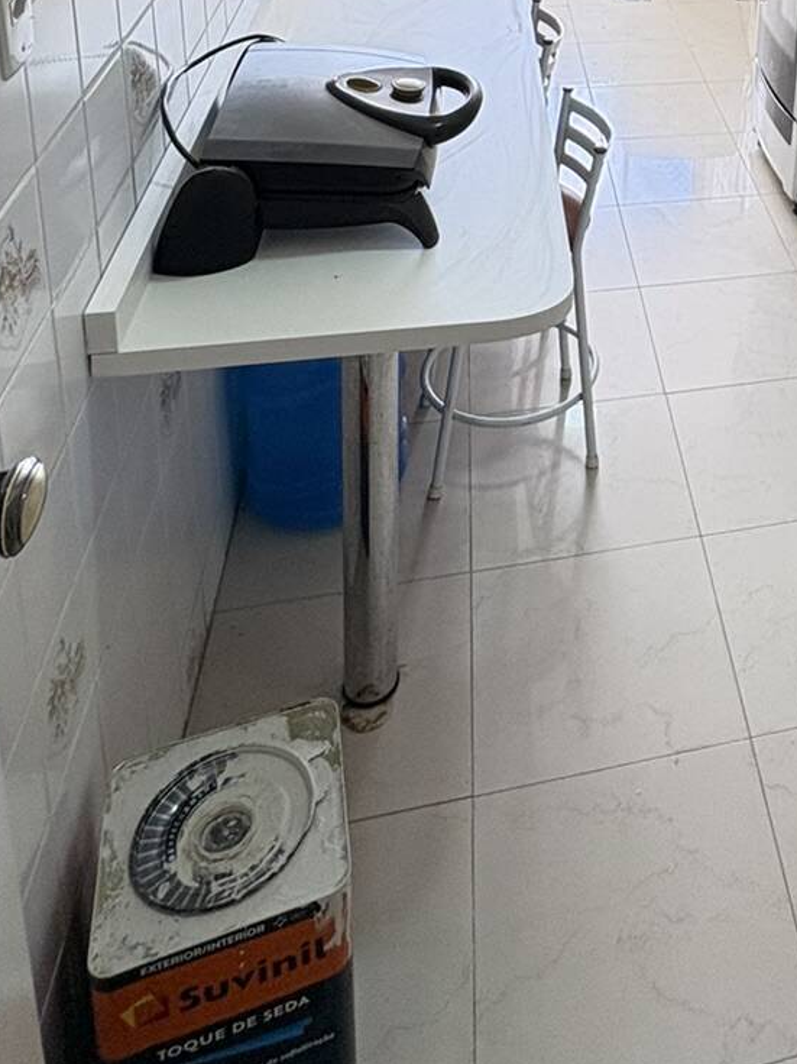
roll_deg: -2.9
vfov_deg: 39.7
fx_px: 1198
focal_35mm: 39
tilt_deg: -13.8
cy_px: -87
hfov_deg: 33.3
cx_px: 817
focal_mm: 2.22
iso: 200
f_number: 2.2
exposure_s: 1/120
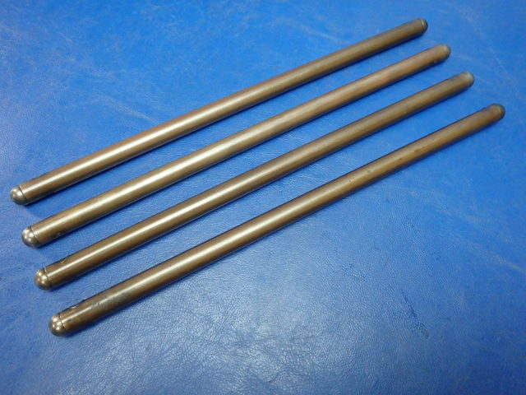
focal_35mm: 28
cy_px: 198
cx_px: 263
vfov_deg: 49.7
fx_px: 425
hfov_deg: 63.4
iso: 800
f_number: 3.9
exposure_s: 1/40
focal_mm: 5
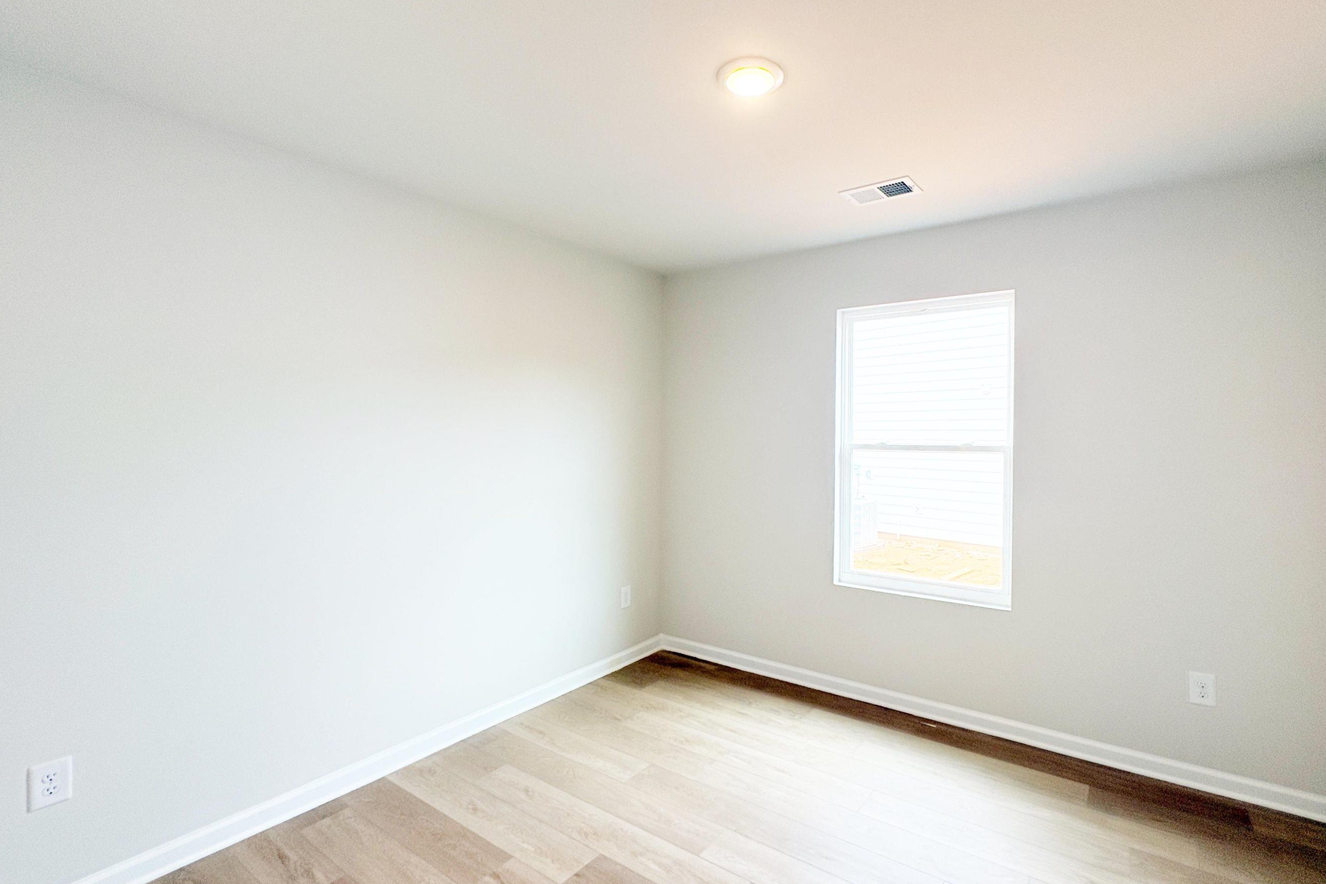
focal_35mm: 17
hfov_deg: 93.1
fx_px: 626
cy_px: 441
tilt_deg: -0.4
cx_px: 715
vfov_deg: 70.4
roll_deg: -0.2
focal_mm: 2.22
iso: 64
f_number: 2.2
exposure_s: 1/178
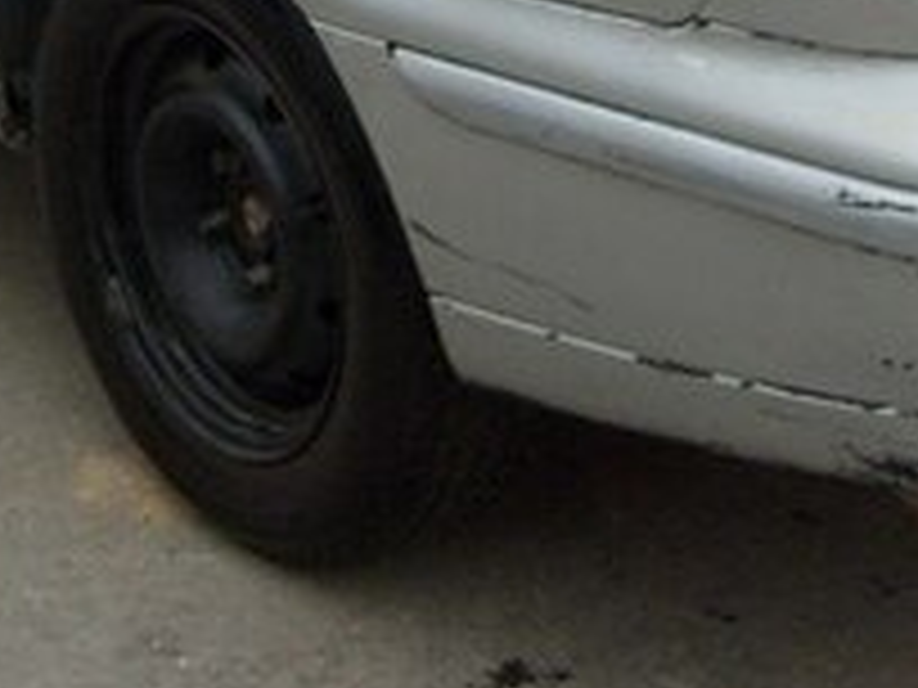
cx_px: 117
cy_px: -214
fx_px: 2997
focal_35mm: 113
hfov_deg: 17.2
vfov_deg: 12.7
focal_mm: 5.8
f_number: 7.1
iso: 80
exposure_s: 1/90
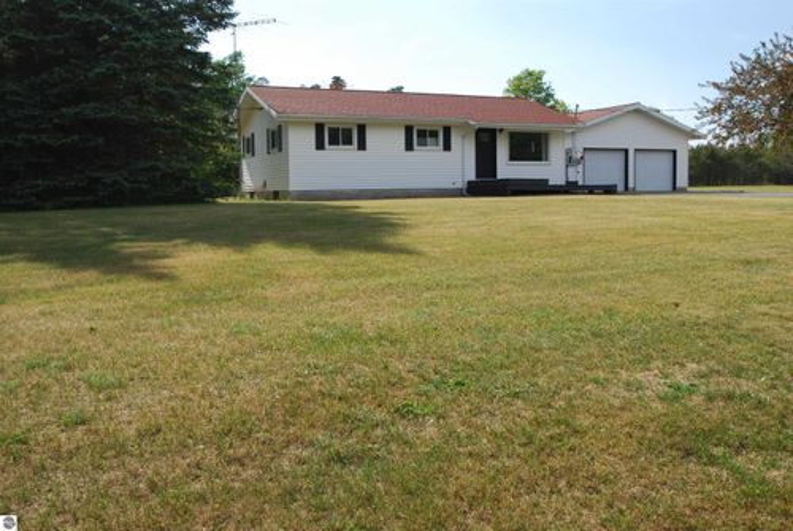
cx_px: 396
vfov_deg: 37.0
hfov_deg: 53.1
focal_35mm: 36
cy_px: 266
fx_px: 794
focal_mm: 24
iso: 100
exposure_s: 1/200
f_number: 7.1
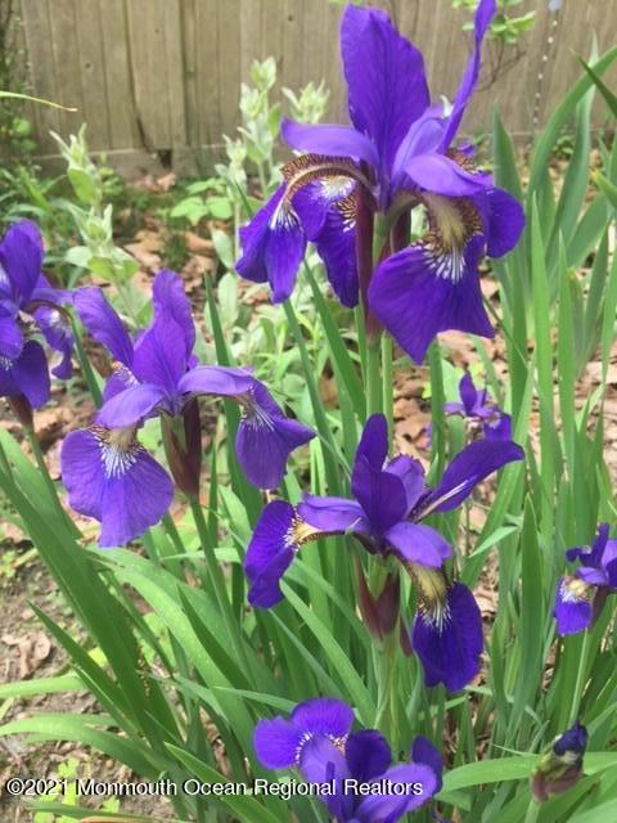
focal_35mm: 29
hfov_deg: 48.2
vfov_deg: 61.7
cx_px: 308
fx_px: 689
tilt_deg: -34.1
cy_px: 412
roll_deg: -1.8
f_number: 2.2
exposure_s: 1/60
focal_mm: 4.15
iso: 40
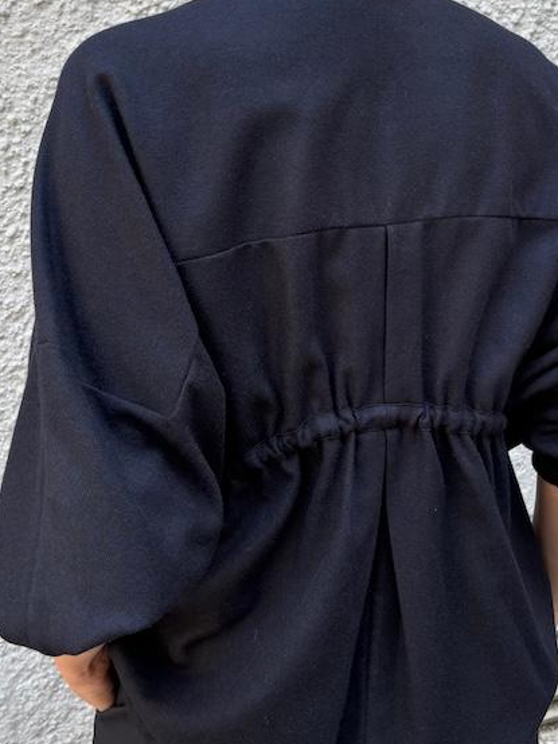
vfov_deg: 41.0
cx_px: 328
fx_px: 988
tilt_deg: -12.8
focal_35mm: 46
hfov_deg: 31.5
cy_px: 282
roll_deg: +0.6
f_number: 1.6
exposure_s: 1/147
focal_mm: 5.96
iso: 32
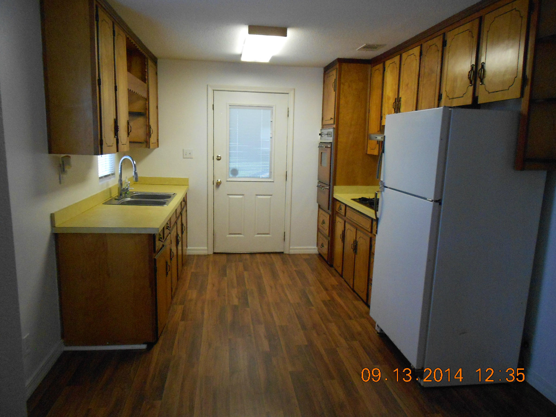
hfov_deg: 67.3
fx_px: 418
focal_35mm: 26
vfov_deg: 53.1
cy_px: 208
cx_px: 278
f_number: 3.2
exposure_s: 1/40
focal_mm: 4.6
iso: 400
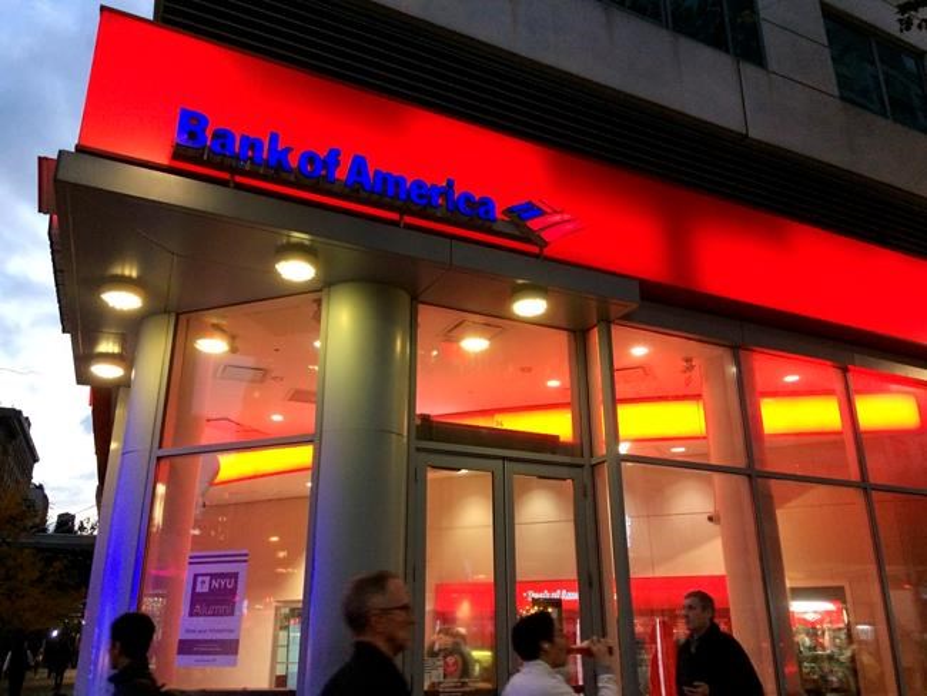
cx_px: 464
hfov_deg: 61.6
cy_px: 348
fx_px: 777
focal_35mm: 29
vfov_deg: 48.3
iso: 250
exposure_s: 1/30
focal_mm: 4.15
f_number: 2.2
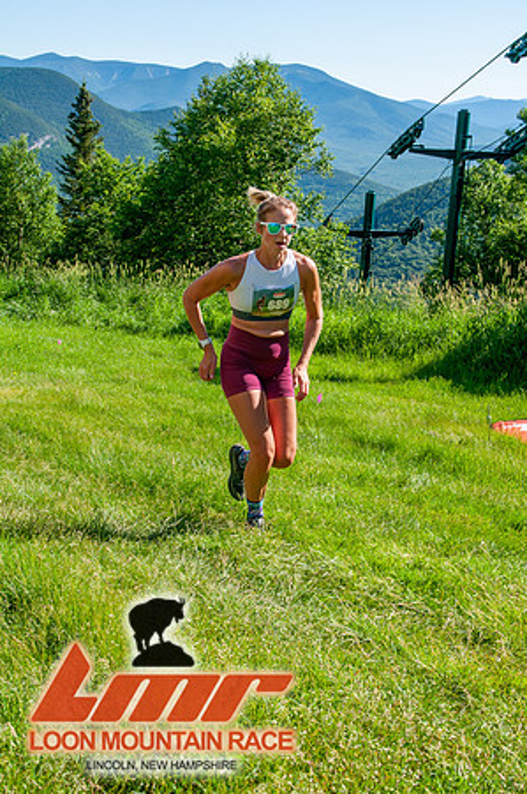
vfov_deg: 38.9
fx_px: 1122
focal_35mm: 51
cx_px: 264
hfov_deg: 26.4
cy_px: 397
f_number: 8
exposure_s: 1/400
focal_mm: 34
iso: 200
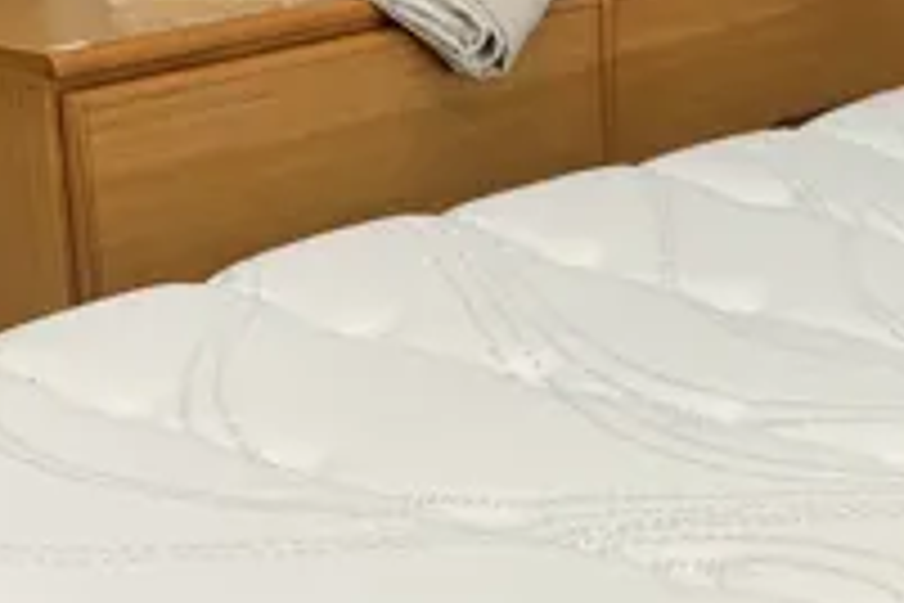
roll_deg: -0.9
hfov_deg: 14.6
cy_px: 918
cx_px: 944
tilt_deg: -23.5
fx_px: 3465
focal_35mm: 138
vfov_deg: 9.6
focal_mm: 4.25
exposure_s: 1/100
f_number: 1.8
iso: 64
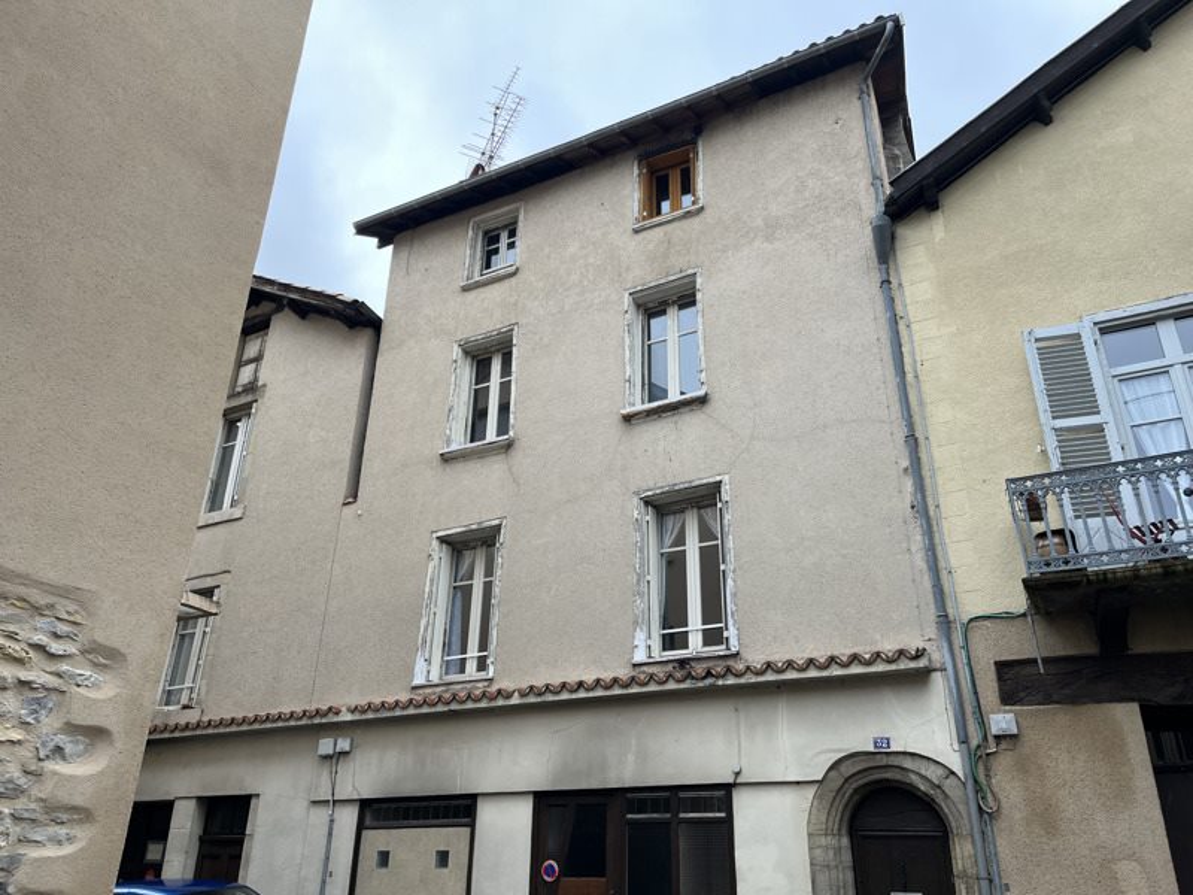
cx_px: 596
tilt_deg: +26.1
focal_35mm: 26
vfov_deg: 53.1
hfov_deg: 67.3
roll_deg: +0.0
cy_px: 448
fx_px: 896
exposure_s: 1/122
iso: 32
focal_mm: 5.1
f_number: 1.6
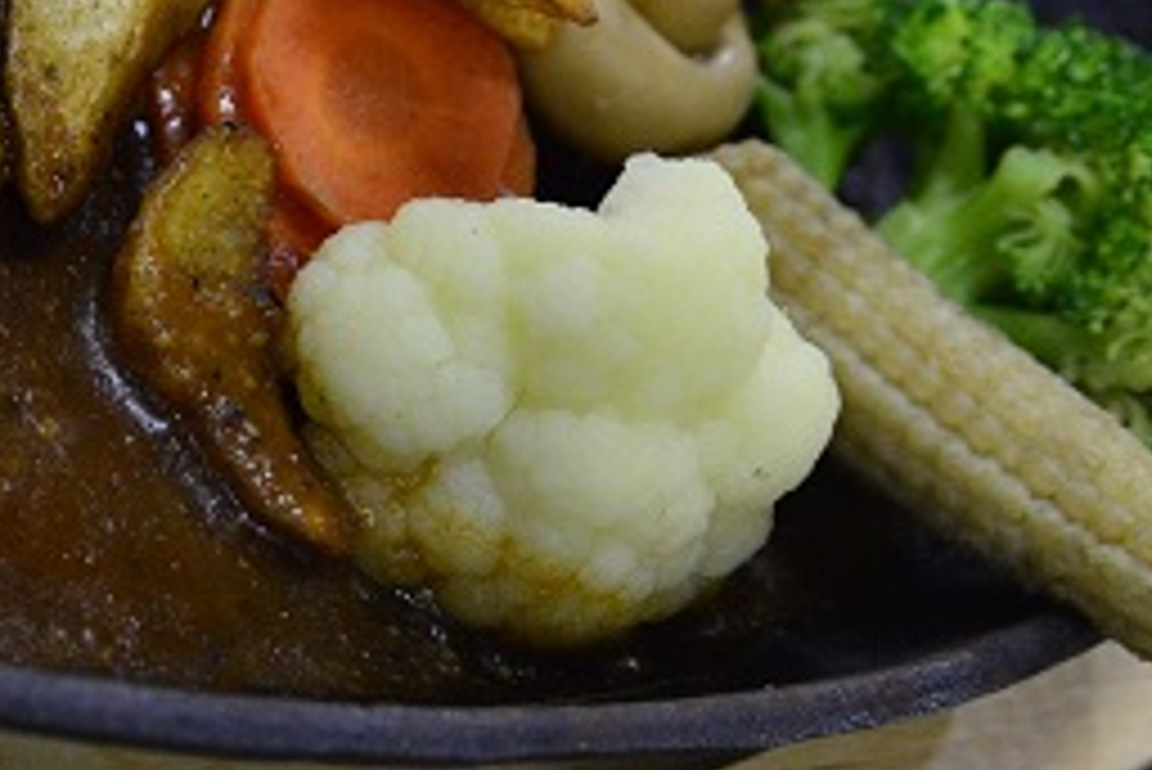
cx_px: 68
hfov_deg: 16.1
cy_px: 36
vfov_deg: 10.9
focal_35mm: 125
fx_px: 4002
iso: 2500
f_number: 4.5
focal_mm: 40
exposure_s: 1/50
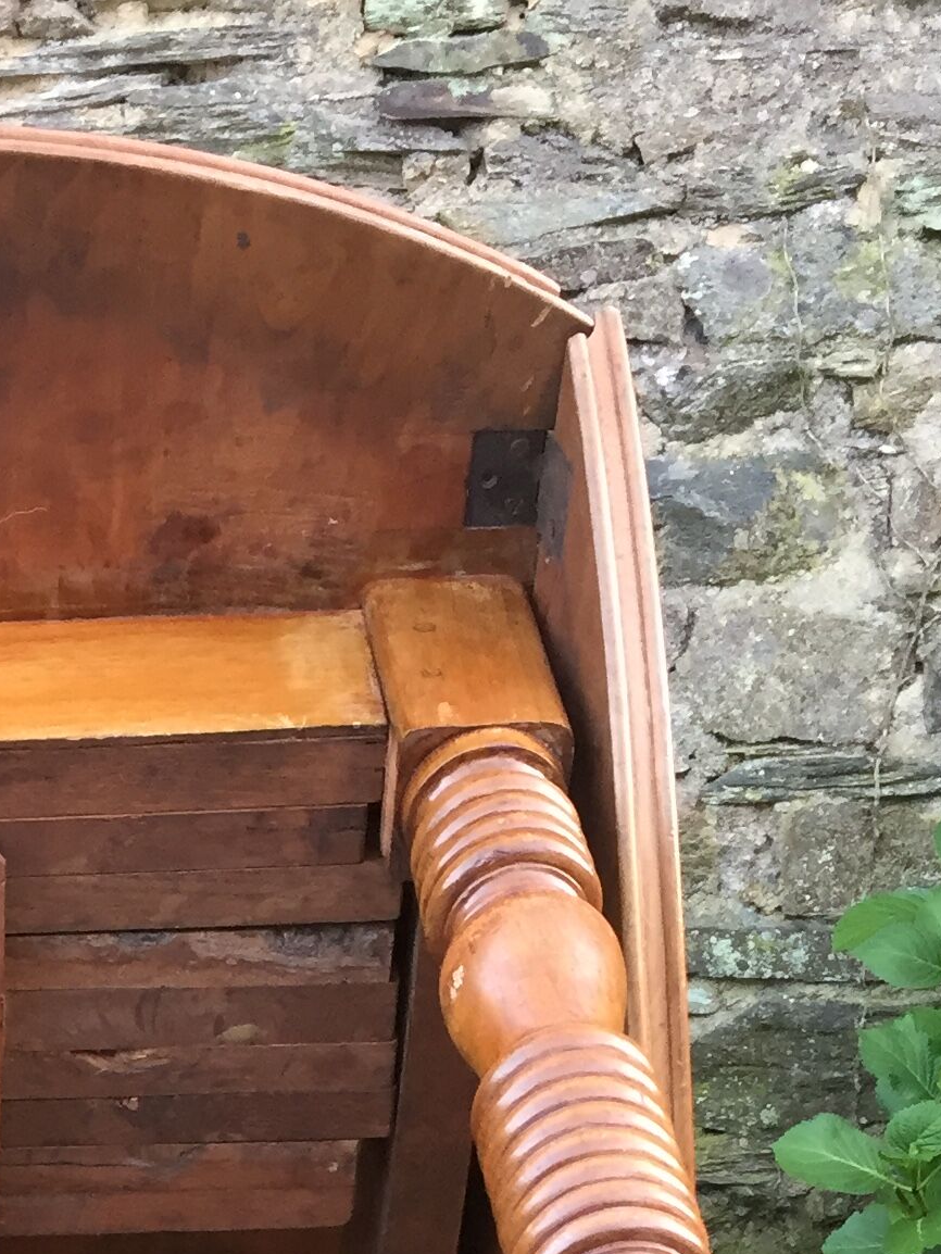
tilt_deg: -28.6
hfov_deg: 17.3
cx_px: -124
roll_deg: +2.1
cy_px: 1720
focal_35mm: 82
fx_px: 2971
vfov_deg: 21.2
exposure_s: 1/33
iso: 100
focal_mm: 4.15
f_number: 2.2
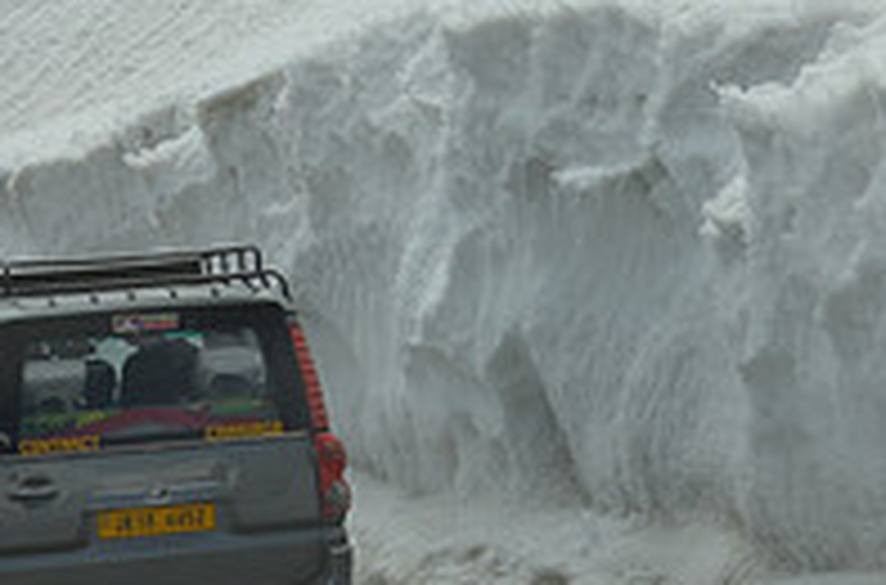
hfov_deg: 17.8
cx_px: 585
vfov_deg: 11.7
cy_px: -50
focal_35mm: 115
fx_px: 2821
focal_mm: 26
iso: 100
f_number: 8
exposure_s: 1/250
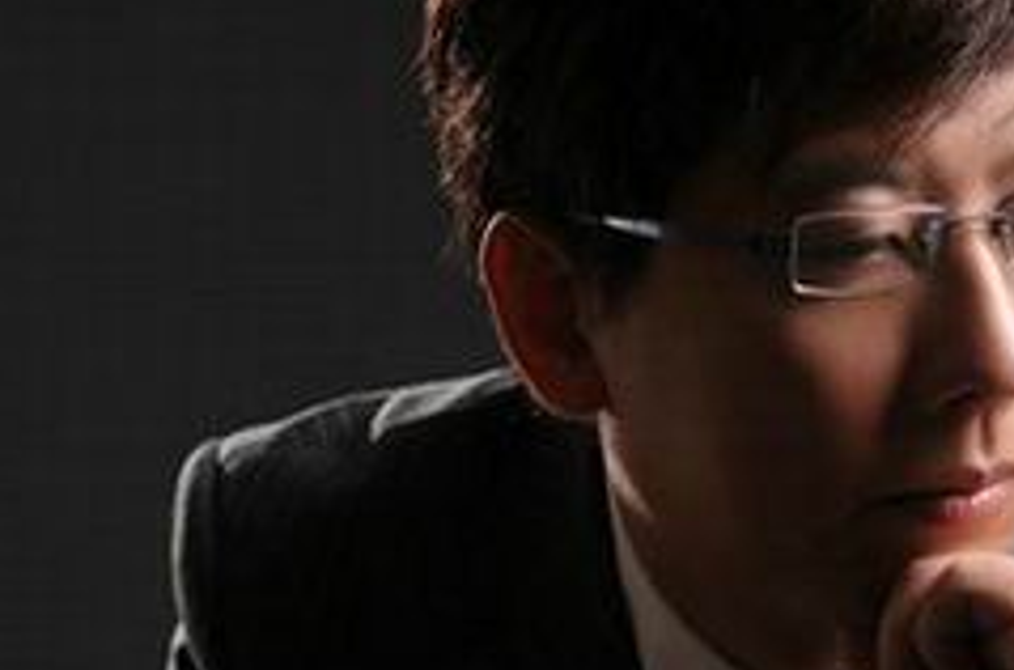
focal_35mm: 157
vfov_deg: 8.7
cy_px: 541
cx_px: 607
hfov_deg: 13.1
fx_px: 4410
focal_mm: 50
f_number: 4
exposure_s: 1/60
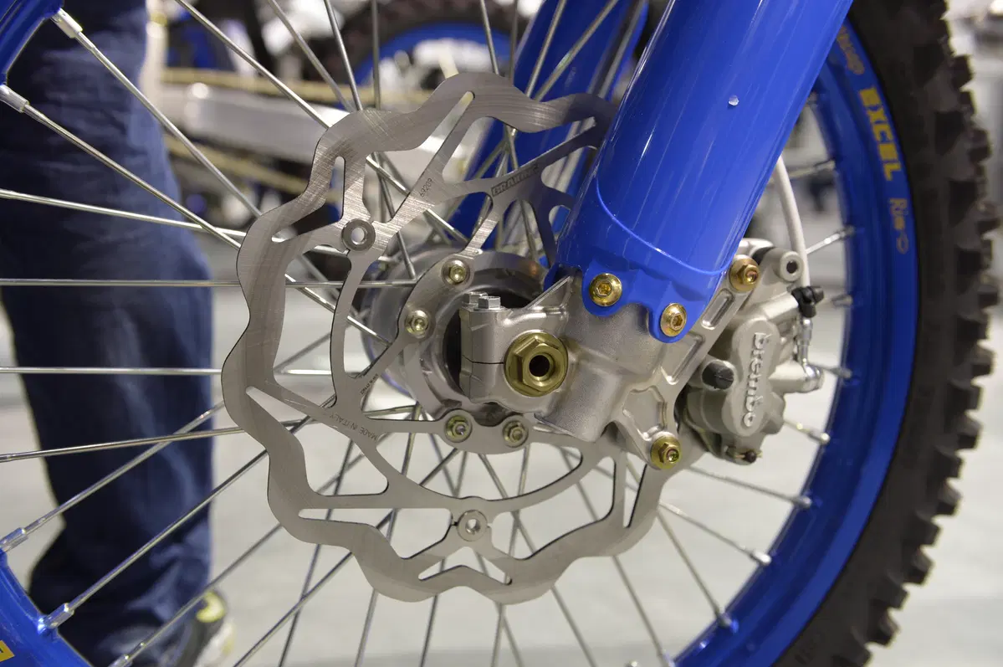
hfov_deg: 50.7
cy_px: 334
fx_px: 1058
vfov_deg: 35.0
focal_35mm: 38
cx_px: 502
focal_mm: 38
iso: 1250
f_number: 4
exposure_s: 1/200
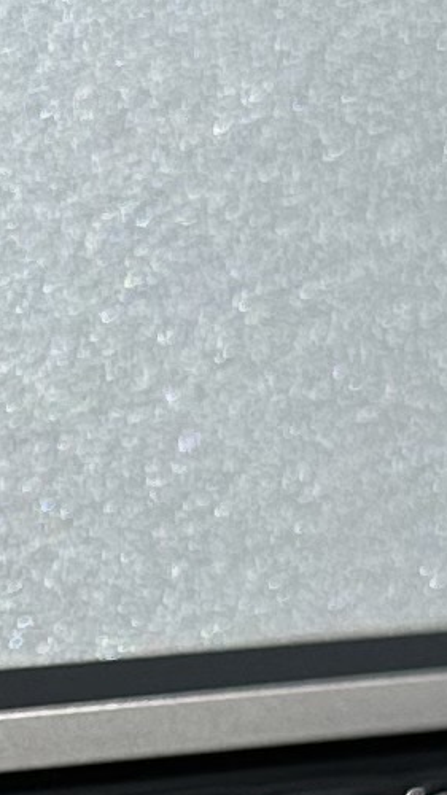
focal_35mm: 211
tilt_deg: -3.5
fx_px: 4449
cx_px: -818
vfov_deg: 10.0
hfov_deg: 5.5
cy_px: 1049
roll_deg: +2.6
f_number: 1.78
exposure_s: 1/41667
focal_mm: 6.86
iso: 64
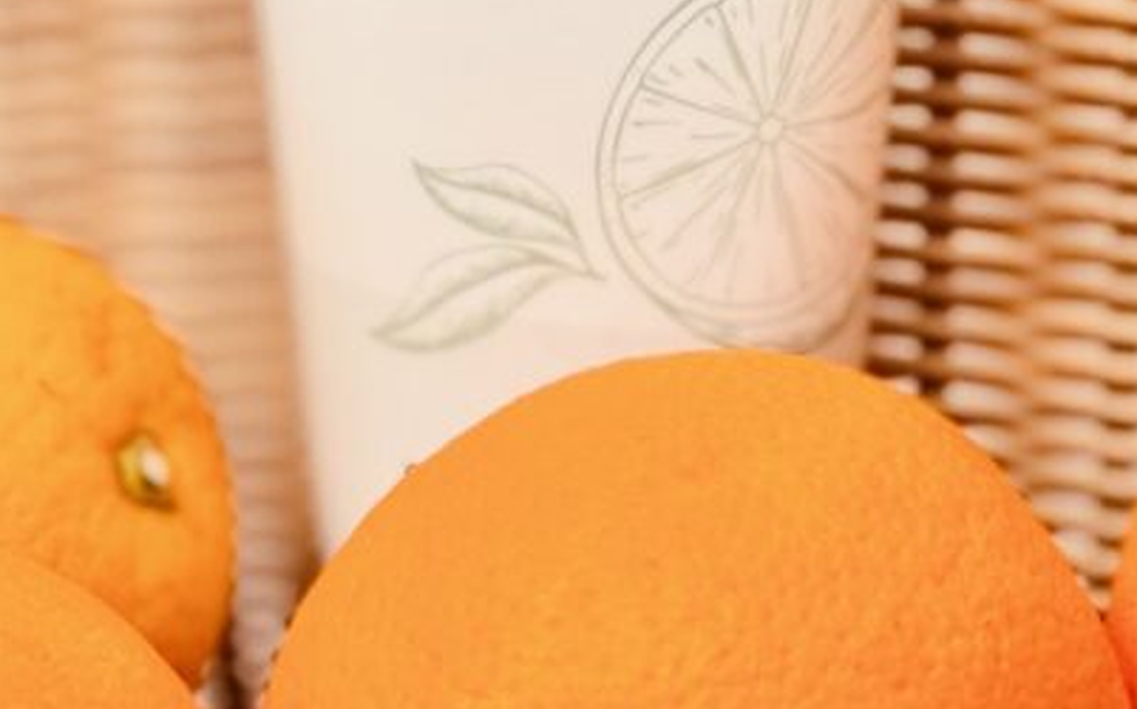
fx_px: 4025
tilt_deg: -23.0
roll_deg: +3.1
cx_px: 578
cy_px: 167
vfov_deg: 10.0
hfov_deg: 16.1
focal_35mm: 130
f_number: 1.78
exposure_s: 1/3425
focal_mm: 6.76
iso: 64
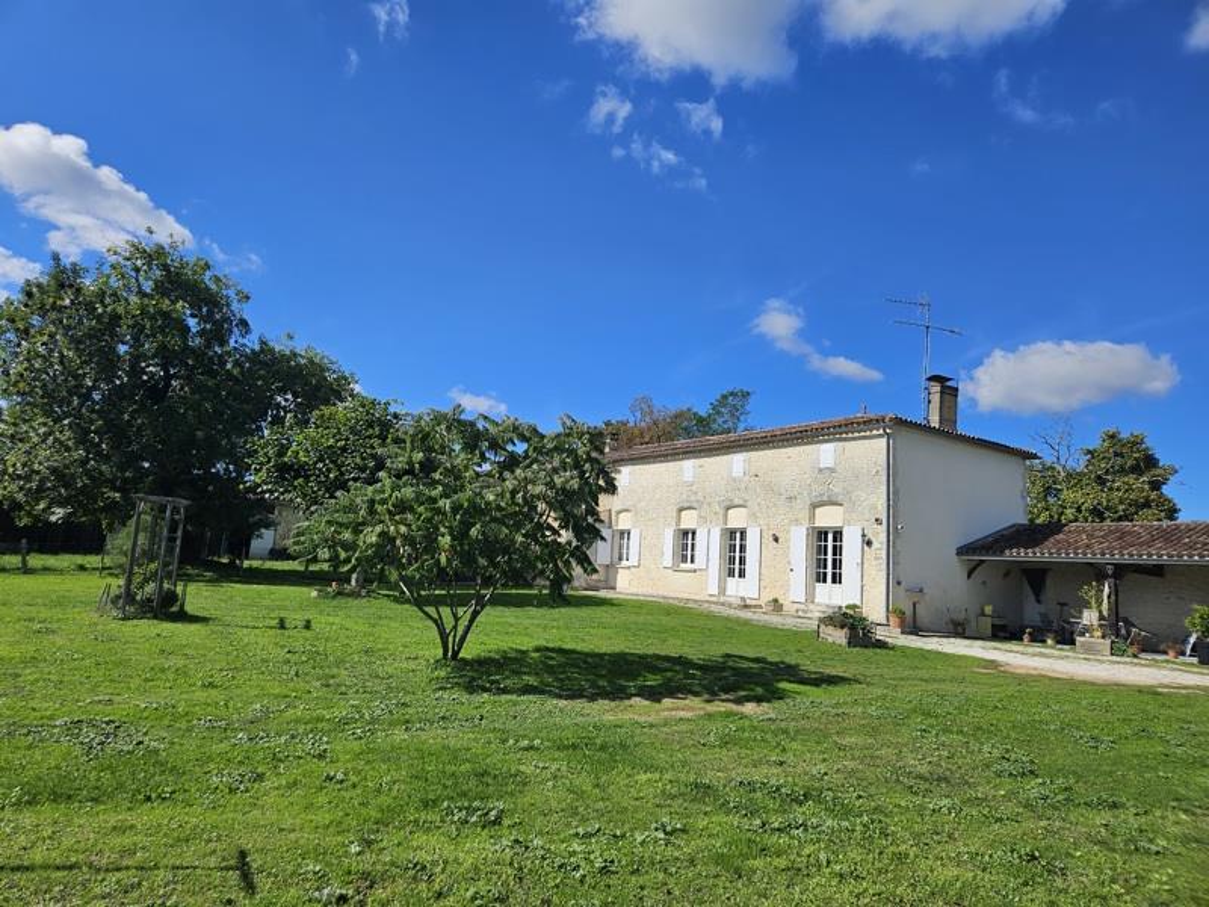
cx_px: 604
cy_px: 454
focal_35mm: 23
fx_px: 803
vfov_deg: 58.9
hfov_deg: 73.9
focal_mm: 5.4
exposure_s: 1/2572
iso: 25
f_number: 1.8
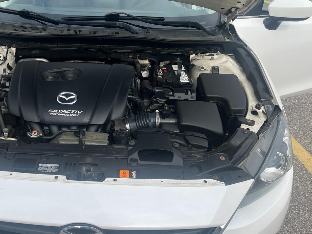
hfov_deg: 50.6
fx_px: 324
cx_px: 109
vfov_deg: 39.6
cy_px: 103
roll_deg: -0.4
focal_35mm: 36
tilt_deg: -26.8
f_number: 1.6
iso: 50
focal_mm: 5.1
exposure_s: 1/2309
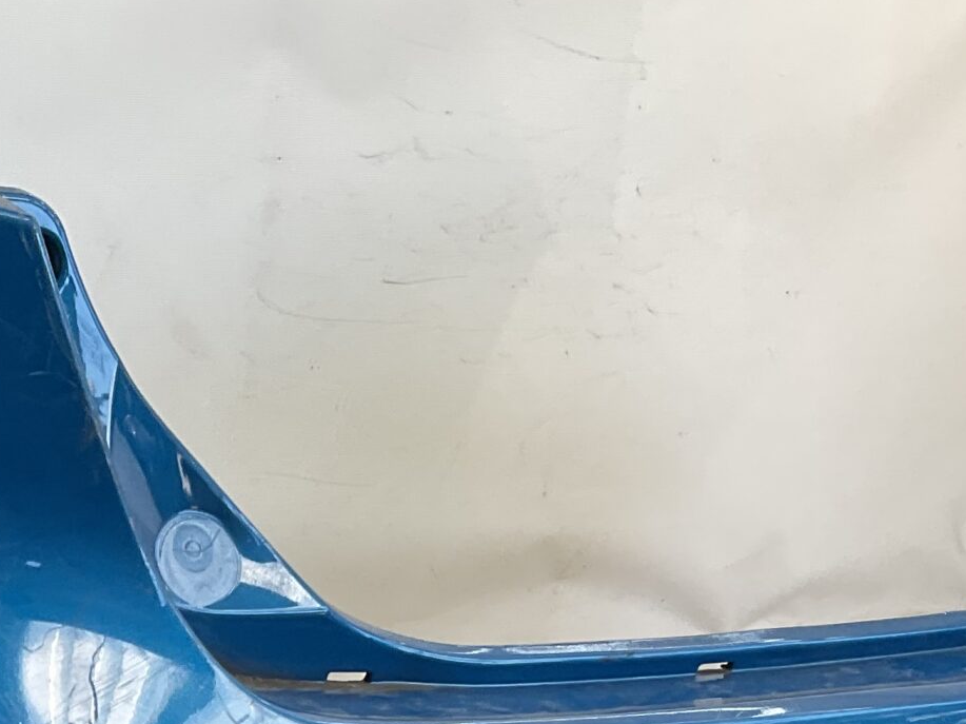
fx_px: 2260
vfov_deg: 17.2
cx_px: -66
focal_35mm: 81
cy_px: 915
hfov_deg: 22.9
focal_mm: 3
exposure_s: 1/102
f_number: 1.8
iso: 16
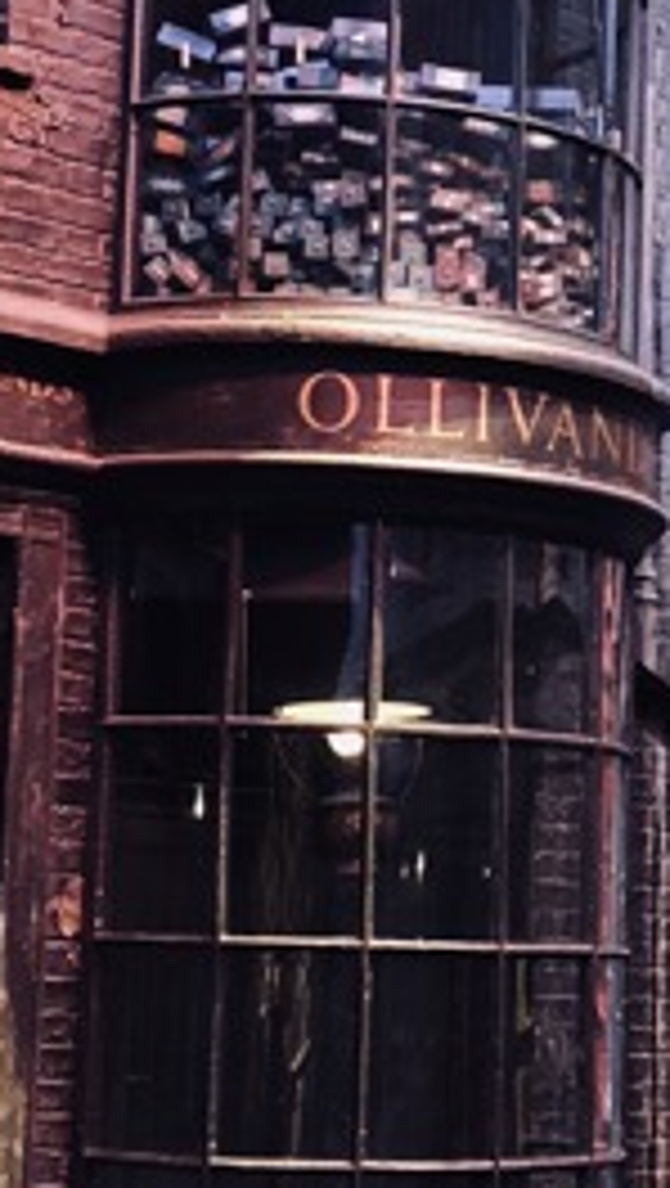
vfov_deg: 20.9
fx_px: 3213
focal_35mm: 102
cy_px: 511
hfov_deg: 11.8
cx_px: 589
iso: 100
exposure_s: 1/11
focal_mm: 3.99
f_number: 1.8
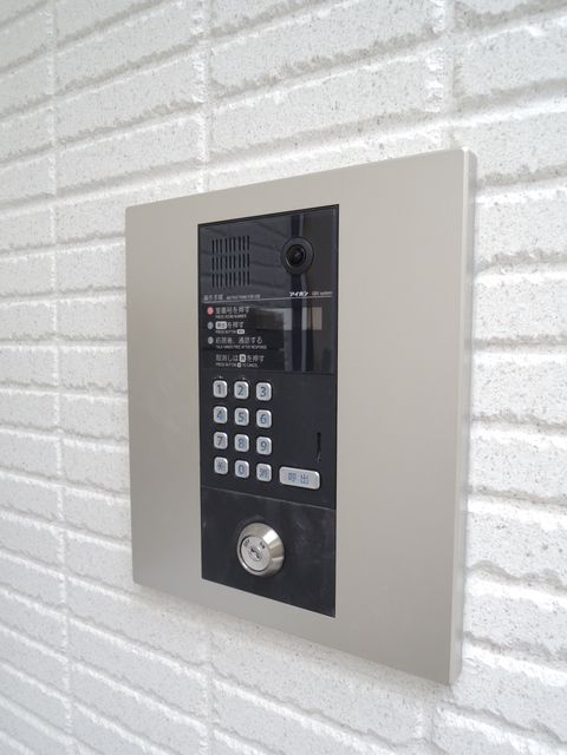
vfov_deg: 71.6
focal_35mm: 24
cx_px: 284
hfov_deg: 56.8
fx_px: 524
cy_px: 378
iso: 100
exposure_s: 1/100
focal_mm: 4.3
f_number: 2.8
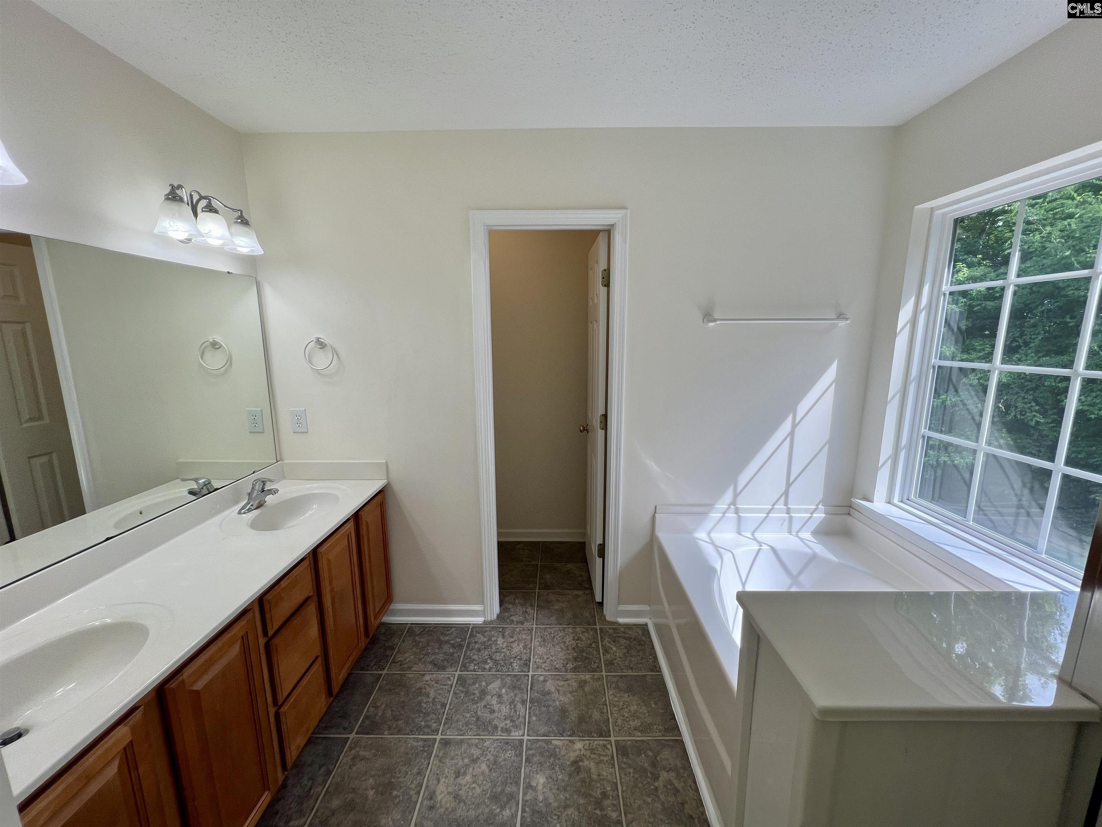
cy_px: 414
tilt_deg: -9.9
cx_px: 551
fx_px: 414
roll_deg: +0.3
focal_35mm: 13
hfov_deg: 106.2
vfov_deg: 89.9
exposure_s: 1/205
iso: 32
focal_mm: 1.57
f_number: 1.8
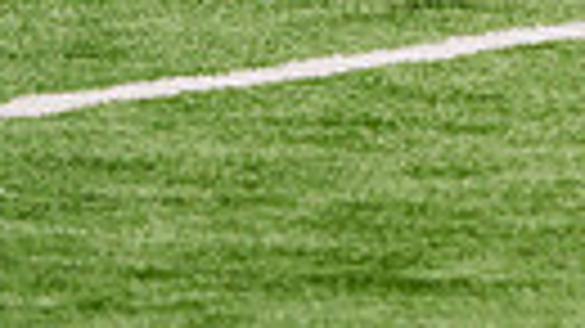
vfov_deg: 0.4
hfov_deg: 0.8
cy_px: -528
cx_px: 1098
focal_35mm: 2813
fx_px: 43617
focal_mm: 600
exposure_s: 1/1600
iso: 500
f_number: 6.3
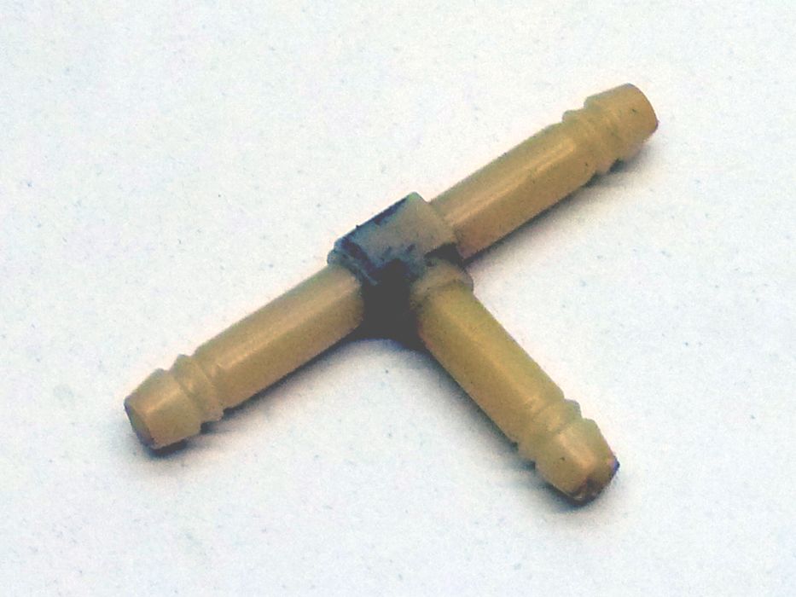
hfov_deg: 32.7
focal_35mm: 59
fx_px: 1357
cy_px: 298
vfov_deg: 24.8
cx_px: 398
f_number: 3.9
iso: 320
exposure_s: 1/40
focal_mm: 9.7
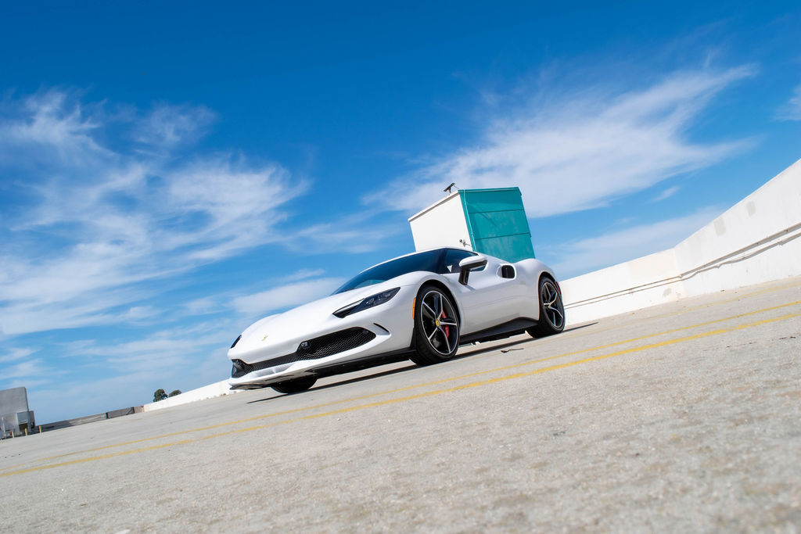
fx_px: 601
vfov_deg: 47.9
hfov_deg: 67.4
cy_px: 267
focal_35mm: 27
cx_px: 400
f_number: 11
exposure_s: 1/640
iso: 200
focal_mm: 18
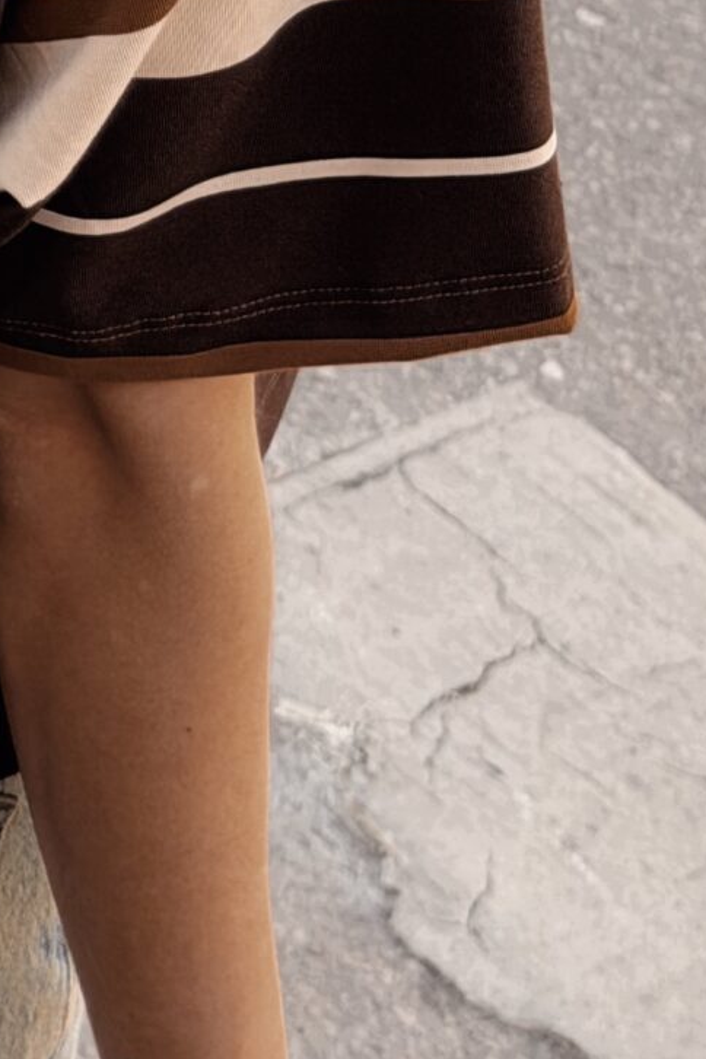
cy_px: -408
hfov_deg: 7.6
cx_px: -443
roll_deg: -14.3
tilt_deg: -30.6
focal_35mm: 176
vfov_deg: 11.3
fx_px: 5177
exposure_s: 1/516
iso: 80
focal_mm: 6.76
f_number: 1.78
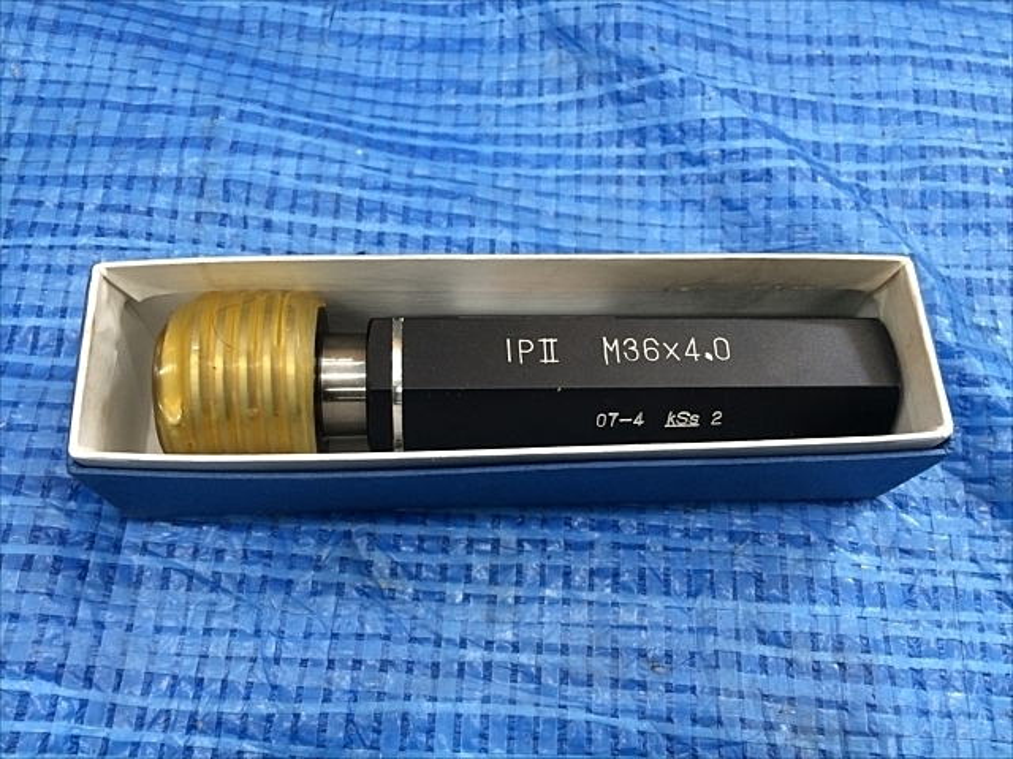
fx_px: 849
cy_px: 380
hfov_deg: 61.7
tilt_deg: -69.5
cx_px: 506
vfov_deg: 48.2
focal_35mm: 29
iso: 100
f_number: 2.2
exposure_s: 1/30
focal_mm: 4.15
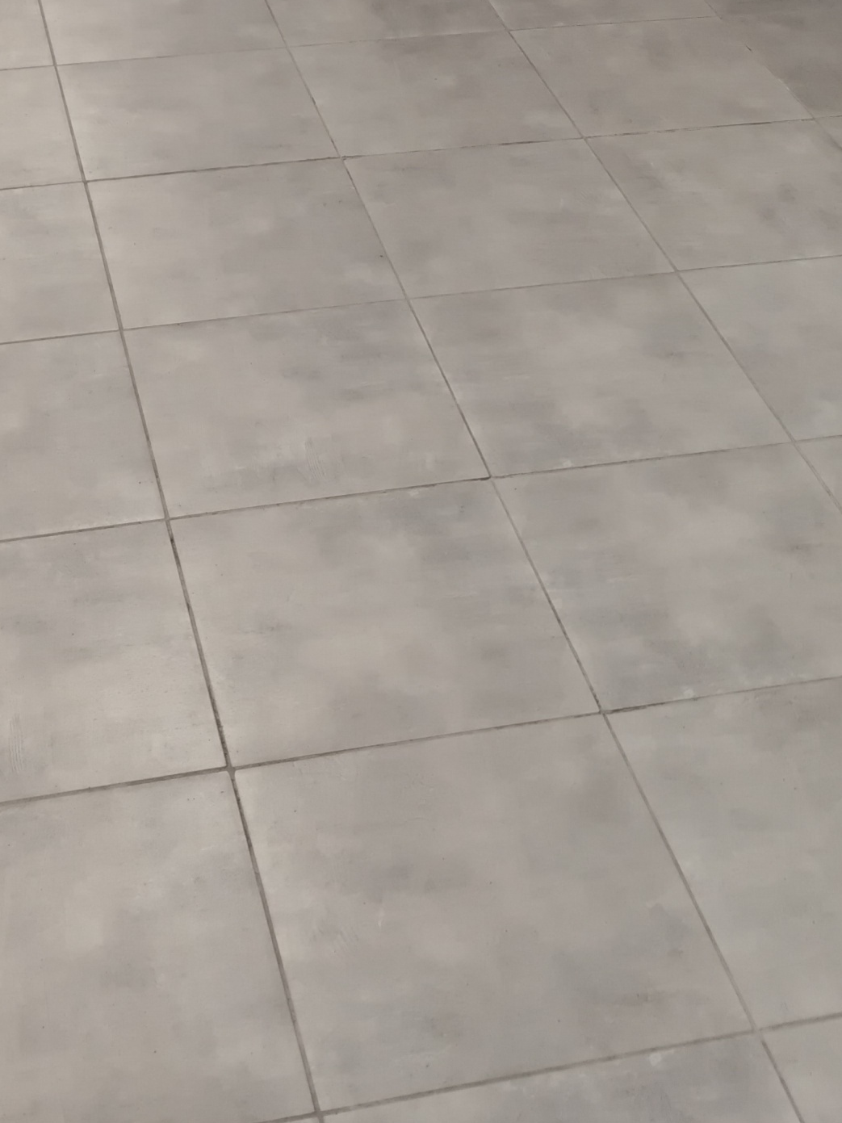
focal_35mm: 69
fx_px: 2238
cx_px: 365
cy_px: -283
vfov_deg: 24.9
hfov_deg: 21.3
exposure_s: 1/50
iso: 309
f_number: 1.75
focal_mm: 5.25
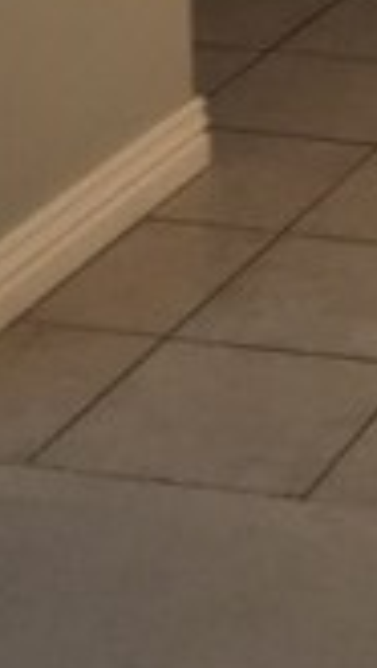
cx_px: 928
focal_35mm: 147
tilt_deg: -9.3
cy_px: -381
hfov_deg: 7.7
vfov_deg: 13.6
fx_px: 2608
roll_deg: -1.1
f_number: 2.2
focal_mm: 4.15
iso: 50
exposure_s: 1/30
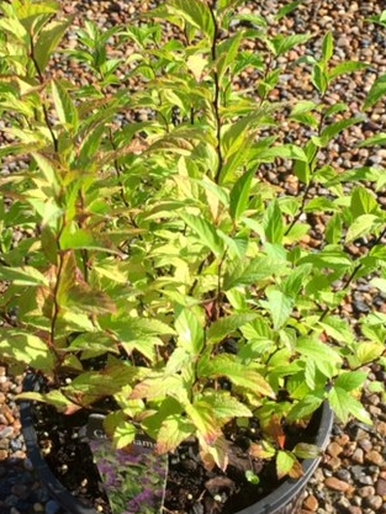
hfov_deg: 35.9
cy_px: 197
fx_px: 594
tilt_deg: -43.5
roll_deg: +3.9
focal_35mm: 40
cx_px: 165
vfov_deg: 46.4
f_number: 2.2
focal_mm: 4.15
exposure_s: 1/842
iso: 32
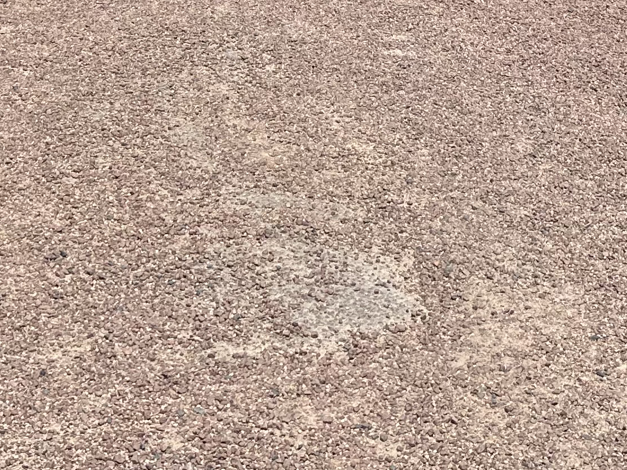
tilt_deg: +1.2
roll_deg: +0.1
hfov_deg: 22.5
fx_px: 1576
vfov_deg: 14.9
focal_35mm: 87
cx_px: 248
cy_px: -366
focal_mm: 6.86
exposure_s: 1/6623
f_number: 1.78
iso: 80
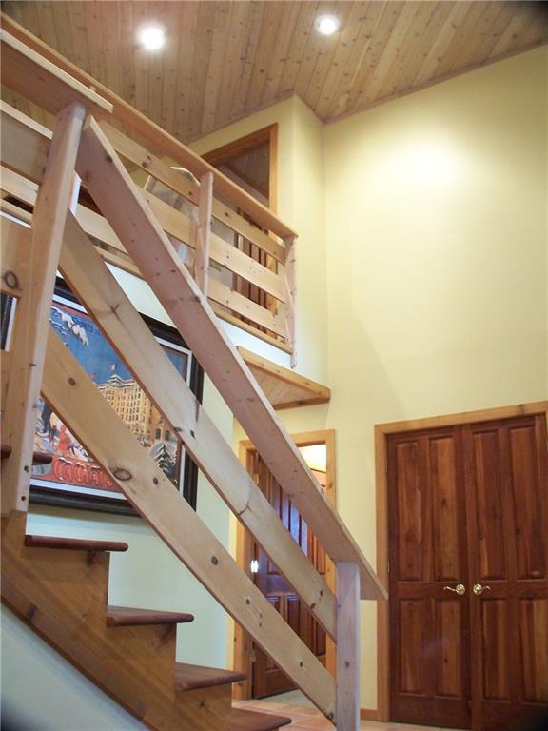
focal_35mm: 38
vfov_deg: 49.0
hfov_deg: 37.7
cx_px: 274
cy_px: 366
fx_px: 802
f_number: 2.8
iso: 140
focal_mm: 6.3
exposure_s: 1/6
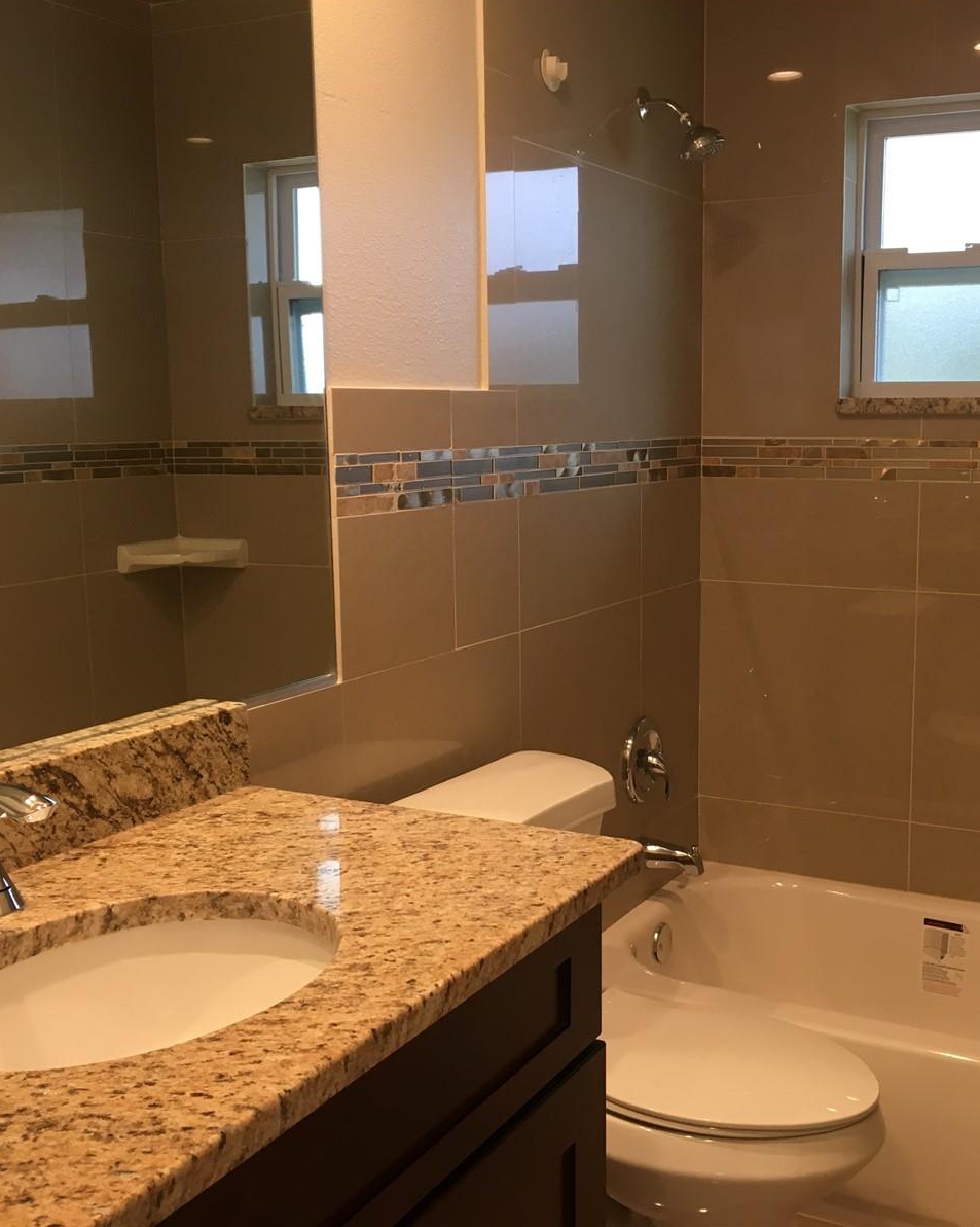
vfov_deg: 47.9
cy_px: 610
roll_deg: +0.5
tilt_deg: -7.8
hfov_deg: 38.8
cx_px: 629
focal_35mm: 38
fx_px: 1378
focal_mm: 4.15
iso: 50
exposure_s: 1/30
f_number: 2.2
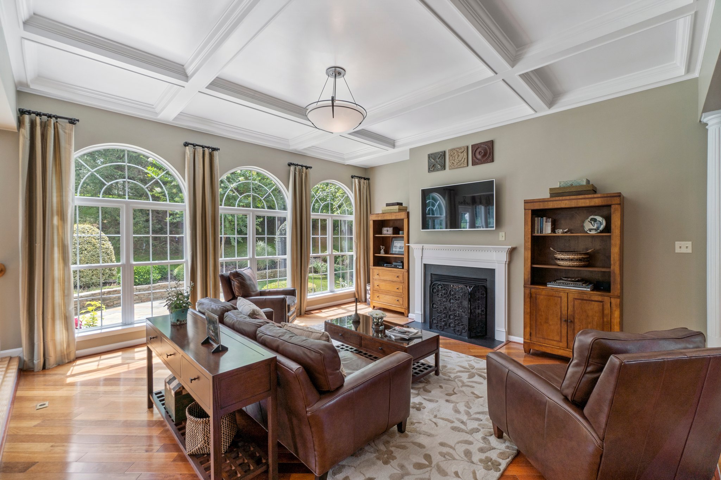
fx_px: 300
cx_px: 360
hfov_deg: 100.4
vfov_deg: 77.3
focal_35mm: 15
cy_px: 240
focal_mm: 10
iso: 100
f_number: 8
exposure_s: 1/15
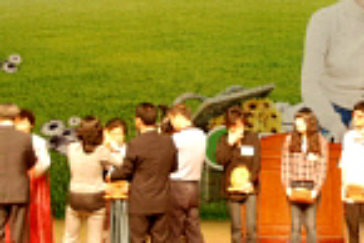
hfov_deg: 10.4
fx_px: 1994
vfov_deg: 7.0
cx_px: 266
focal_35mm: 197
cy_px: -9
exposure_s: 1/13
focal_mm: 38
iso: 400
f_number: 4.5
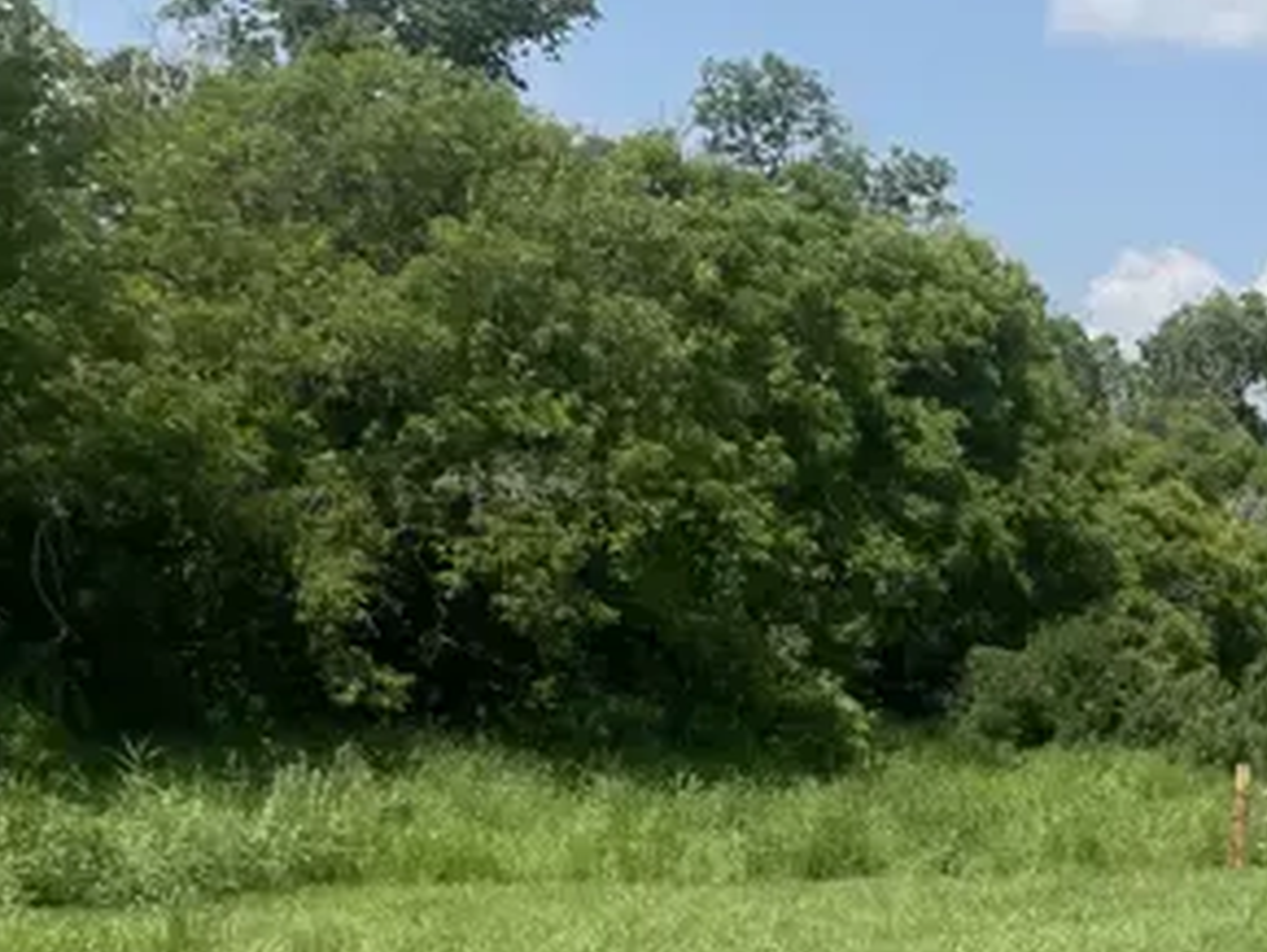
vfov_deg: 16.7
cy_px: 1044
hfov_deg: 20.5
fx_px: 3150
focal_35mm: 86
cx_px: 1708
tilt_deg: -8.2
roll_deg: -2.7
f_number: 1.6
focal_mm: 4.2
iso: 32
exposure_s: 1/3300
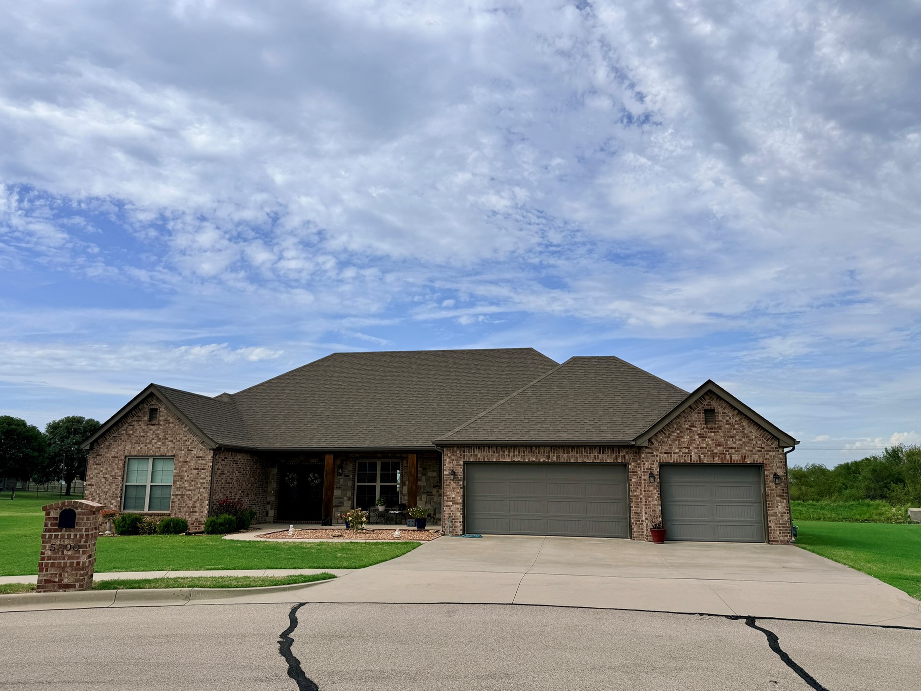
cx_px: 458
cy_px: 353
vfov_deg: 54.9
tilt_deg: +11.0
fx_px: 665
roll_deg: -0.3
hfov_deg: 69.4
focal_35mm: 25
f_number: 1.78
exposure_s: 1/7353
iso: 80
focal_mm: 6.76
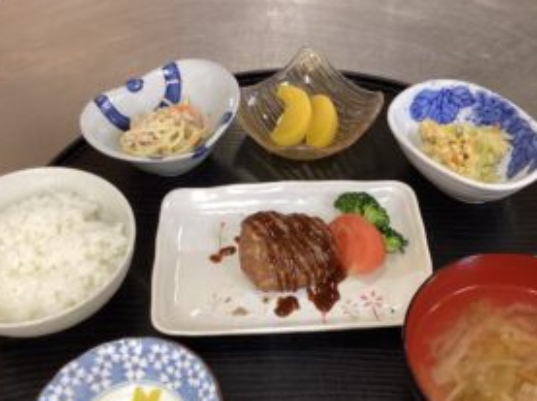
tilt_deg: -53.8
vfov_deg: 34.0
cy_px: 262
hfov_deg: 44.7
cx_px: 305
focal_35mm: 42
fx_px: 651
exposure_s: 1/60
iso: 200
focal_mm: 3.3
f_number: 2.4
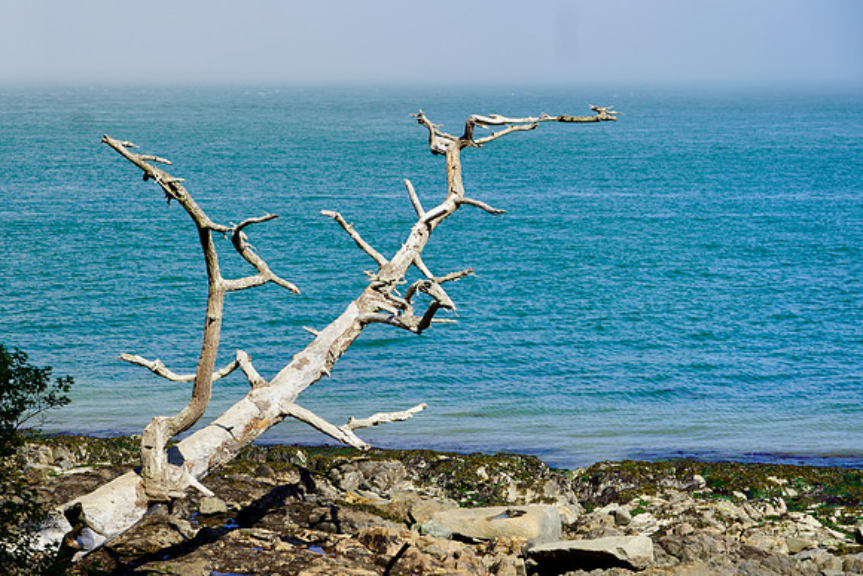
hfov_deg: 22.3
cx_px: 432
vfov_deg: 15.0
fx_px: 2194
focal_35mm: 92
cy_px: 288
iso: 100
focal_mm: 61
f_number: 6.3
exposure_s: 1/125
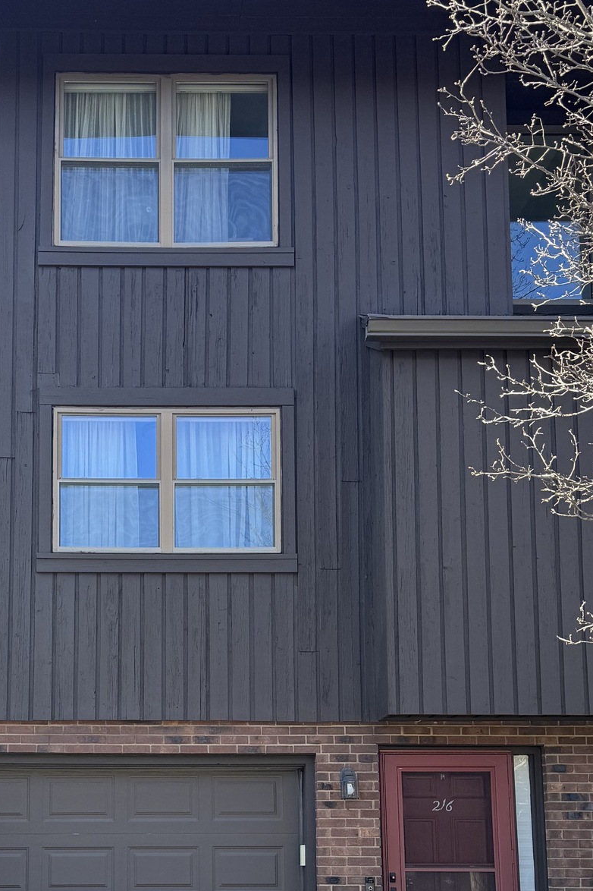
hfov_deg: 27.2
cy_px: 698
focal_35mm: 49
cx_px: 161
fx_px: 1211
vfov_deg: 39.0
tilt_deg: +8.2
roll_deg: +0.4
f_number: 1.78
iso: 80
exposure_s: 1/553
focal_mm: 6.76
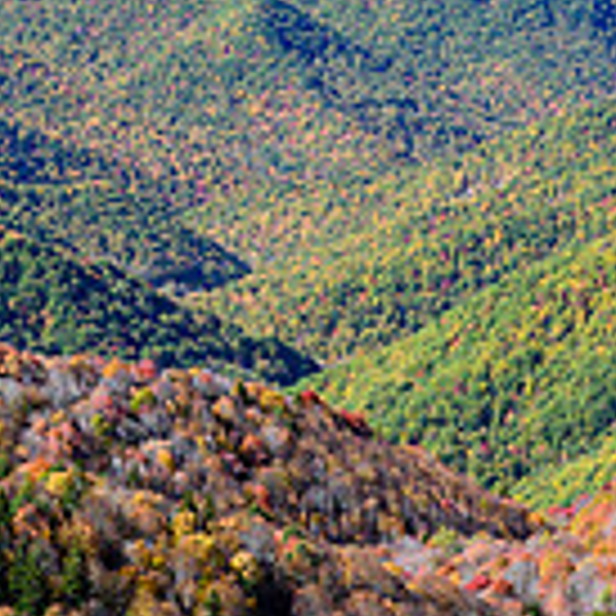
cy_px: -54
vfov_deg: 6.9
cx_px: -526
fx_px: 5074
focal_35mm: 252
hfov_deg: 6.8
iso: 100
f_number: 8
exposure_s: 1/40
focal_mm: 70
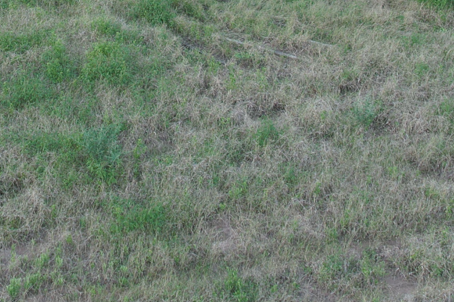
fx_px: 1160
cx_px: 81
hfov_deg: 21.8
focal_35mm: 92
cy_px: -246
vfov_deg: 13.3
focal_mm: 8.38
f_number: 2.8
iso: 100
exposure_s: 1/60
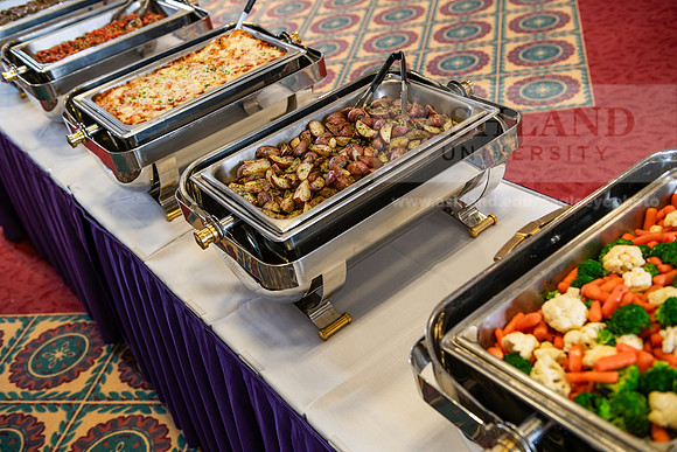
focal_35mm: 40
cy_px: 226
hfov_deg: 48.4
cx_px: 338
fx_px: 752
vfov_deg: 33.4
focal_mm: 40
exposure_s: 1/80
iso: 400
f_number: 3.5
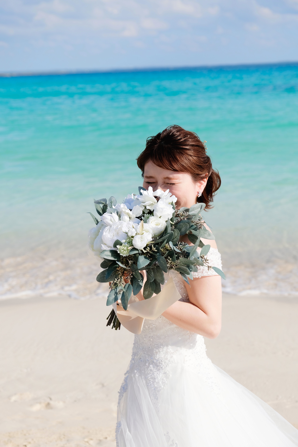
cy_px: 224
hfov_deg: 21.9
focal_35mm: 62
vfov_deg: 32.4
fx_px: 770
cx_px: 149
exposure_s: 1/2500
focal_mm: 41.4
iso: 200
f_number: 4
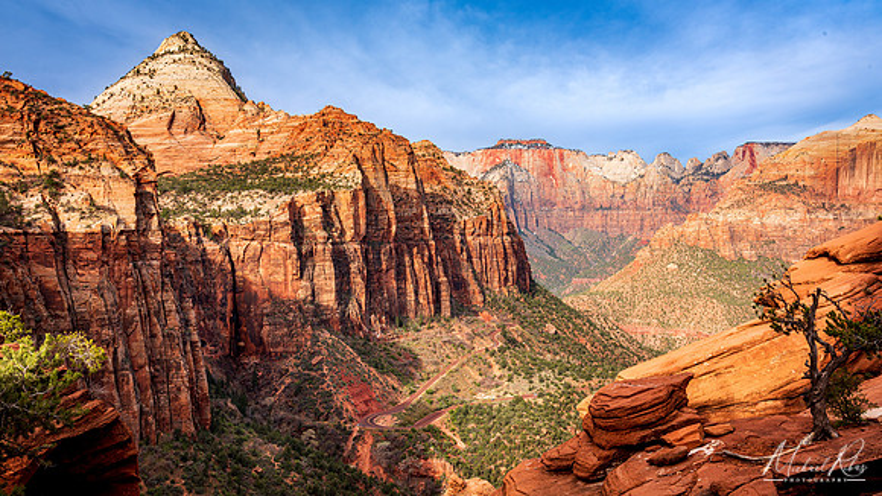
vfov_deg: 33.1
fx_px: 833
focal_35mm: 36
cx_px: 441
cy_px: 235
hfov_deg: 55.8
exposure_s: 1/45
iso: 64
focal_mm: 34
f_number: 13
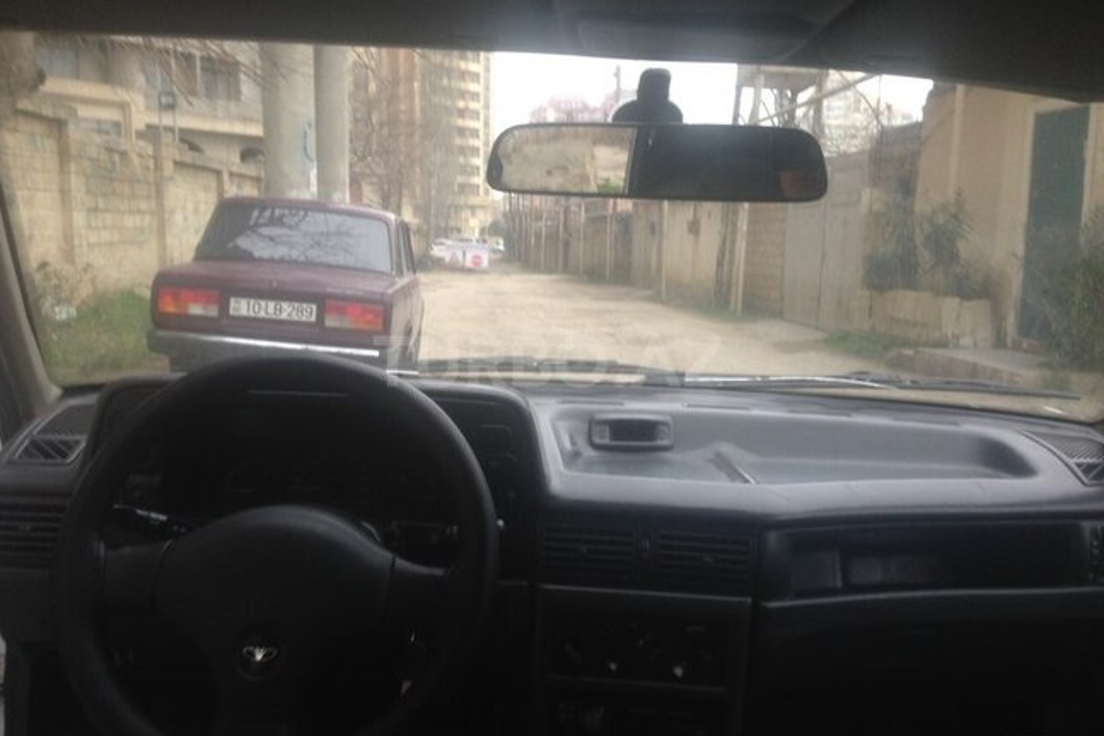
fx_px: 1073
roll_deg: -3.3
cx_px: 548
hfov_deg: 54.4
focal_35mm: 35
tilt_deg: -5.9
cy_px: 361
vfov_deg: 37.8
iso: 64
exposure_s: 1/60
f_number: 2.4
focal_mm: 4.12
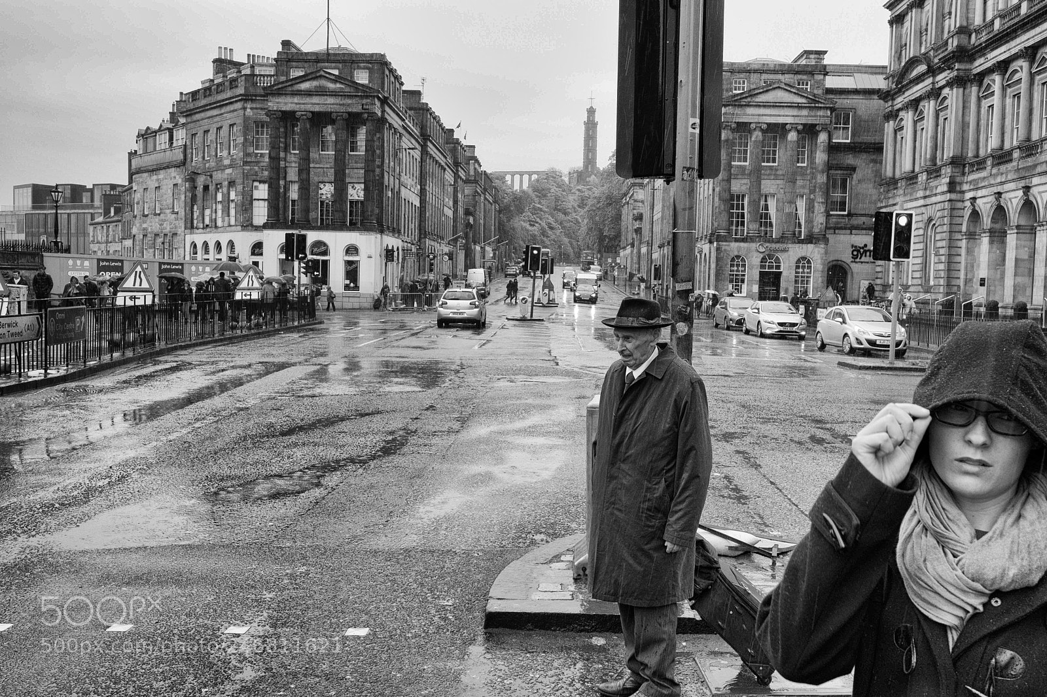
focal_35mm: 35
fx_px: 1018
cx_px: 524
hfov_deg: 54.4
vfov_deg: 37.8
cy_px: 348
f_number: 10
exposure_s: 1/80
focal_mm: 23
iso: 320
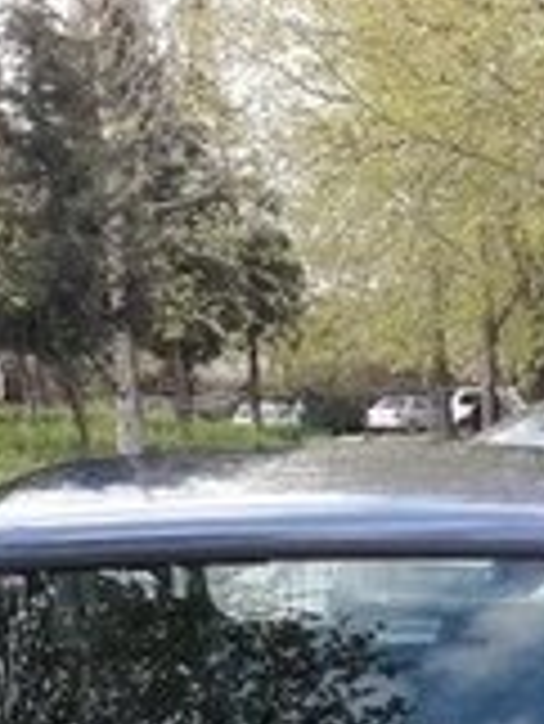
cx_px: 292
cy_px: 1070
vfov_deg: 19.8
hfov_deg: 17.2
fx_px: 1800
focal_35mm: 86
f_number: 1.9
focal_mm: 3.7
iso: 40
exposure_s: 1/111
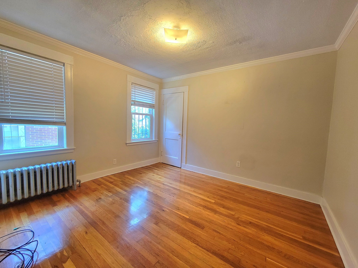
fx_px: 134
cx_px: 179
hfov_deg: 106.2
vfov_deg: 89.9
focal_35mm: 13
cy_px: 134
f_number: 2.2
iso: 320
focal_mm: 2.2
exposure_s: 1/60.2
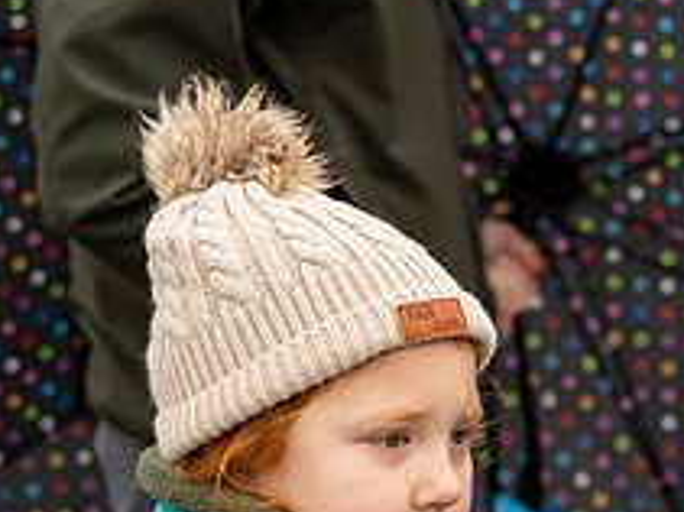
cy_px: 593
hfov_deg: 14.4
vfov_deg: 10.7
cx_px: 472
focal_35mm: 137
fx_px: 2706
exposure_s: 1/640
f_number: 2.8
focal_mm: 47
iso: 500
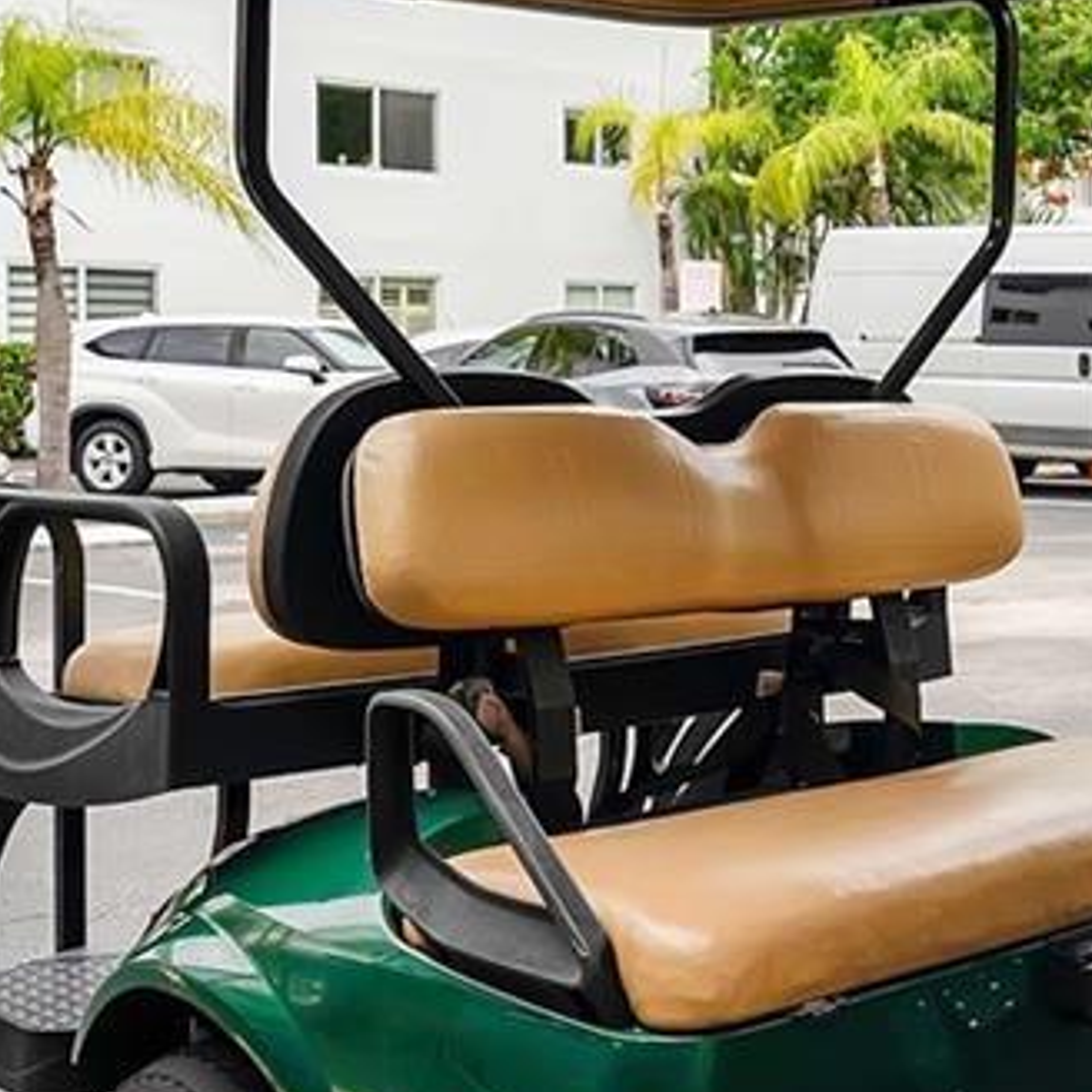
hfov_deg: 26.3
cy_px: 410
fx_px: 2070
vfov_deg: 29.4
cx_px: 1315
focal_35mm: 58
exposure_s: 1/320
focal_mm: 14
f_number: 4.5
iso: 100
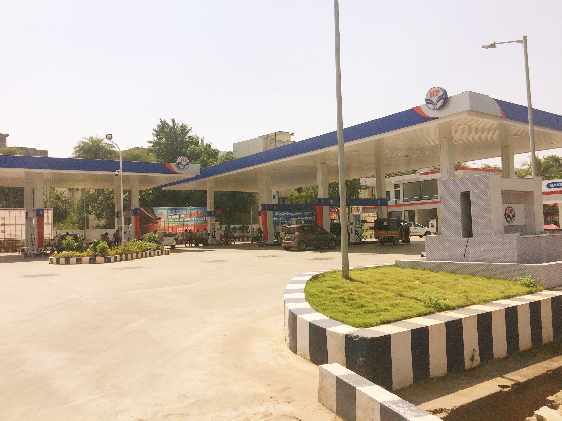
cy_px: 210
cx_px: 281
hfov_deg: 61.7
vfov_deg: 48.2
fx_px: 471
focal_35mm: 29
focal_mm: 4.15
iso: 32
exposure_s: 1/4566
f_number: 2.2
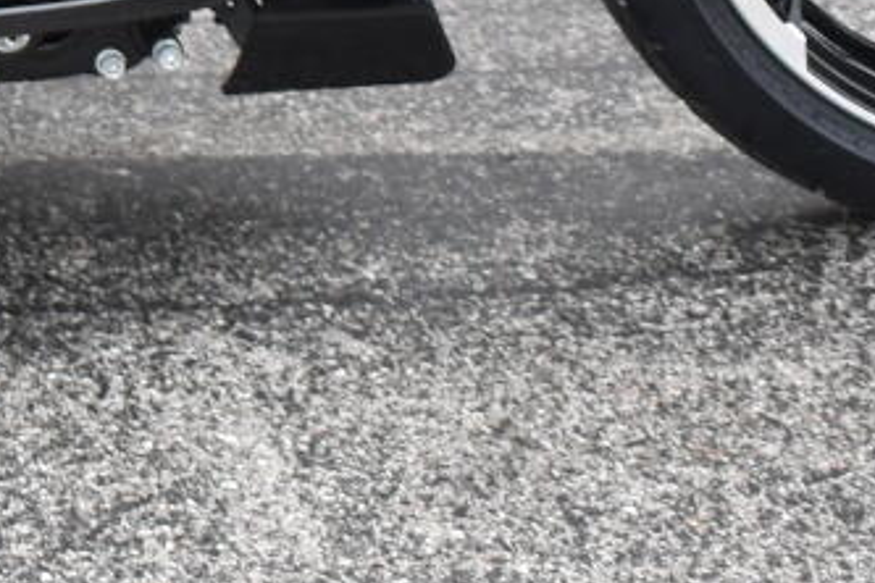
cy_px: -700
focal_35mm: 207
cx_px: -773
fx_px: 5031
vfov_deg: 6.4
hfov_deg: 9.4
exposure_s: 1/800
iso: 800
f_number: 3.8
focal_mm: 23
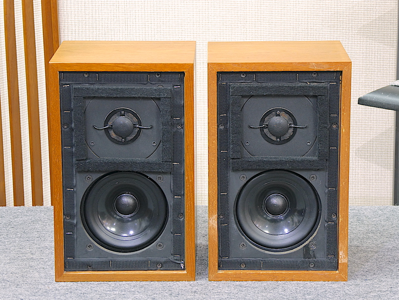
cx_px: 200
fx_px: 1326
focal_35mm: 115
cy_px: 150
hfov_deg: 17.1
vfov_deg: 12.9
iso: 100
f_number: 5.1
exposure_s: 1
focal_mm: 20.6
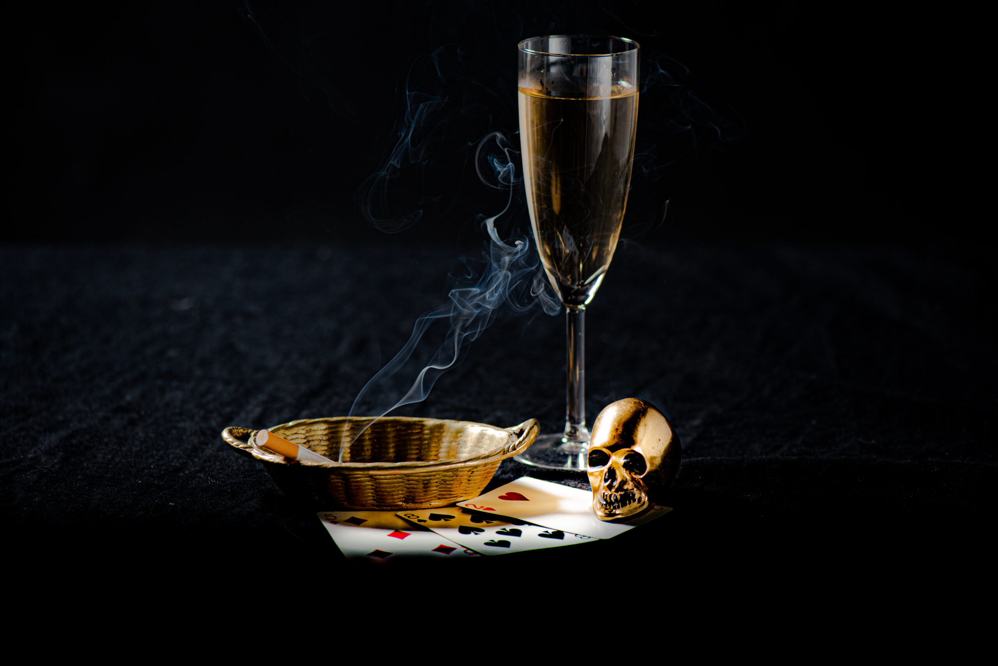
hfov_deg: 19.4
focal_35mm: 105
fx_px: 2912
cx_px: 499
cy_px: 333
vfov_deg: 13.1
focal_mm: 105
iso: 100
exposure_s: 1/320
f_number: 5
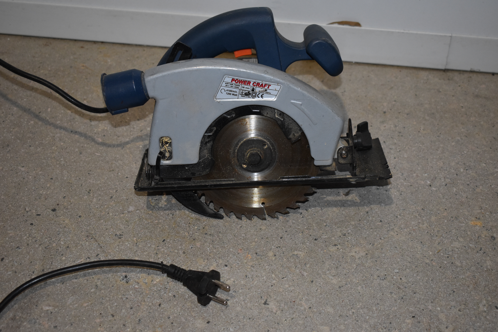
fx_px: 789
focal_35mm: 57
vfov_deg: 23.8
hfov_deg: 35.0
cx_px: 249
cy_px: 166
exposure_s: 1/125
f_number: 4.8
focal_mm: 38
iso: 1250
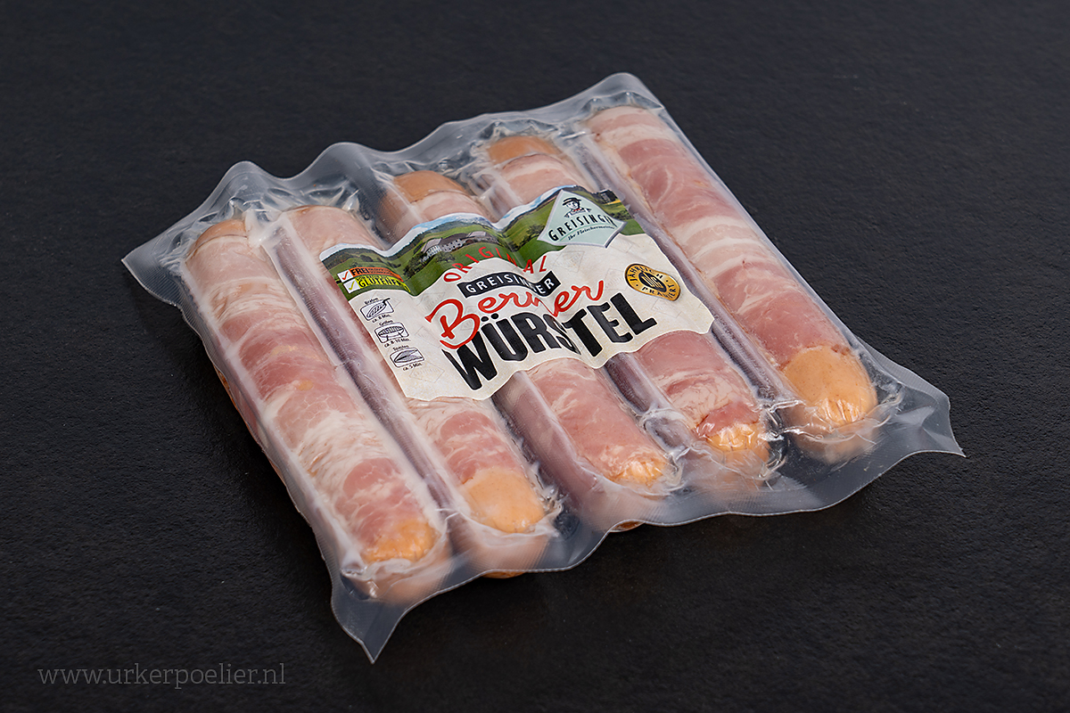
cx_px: 535
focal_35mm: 80
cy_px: 356
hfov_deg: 25.4
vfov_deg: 17.1
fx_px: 2378
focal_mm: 80
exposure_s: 1/160
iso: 100
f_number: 8
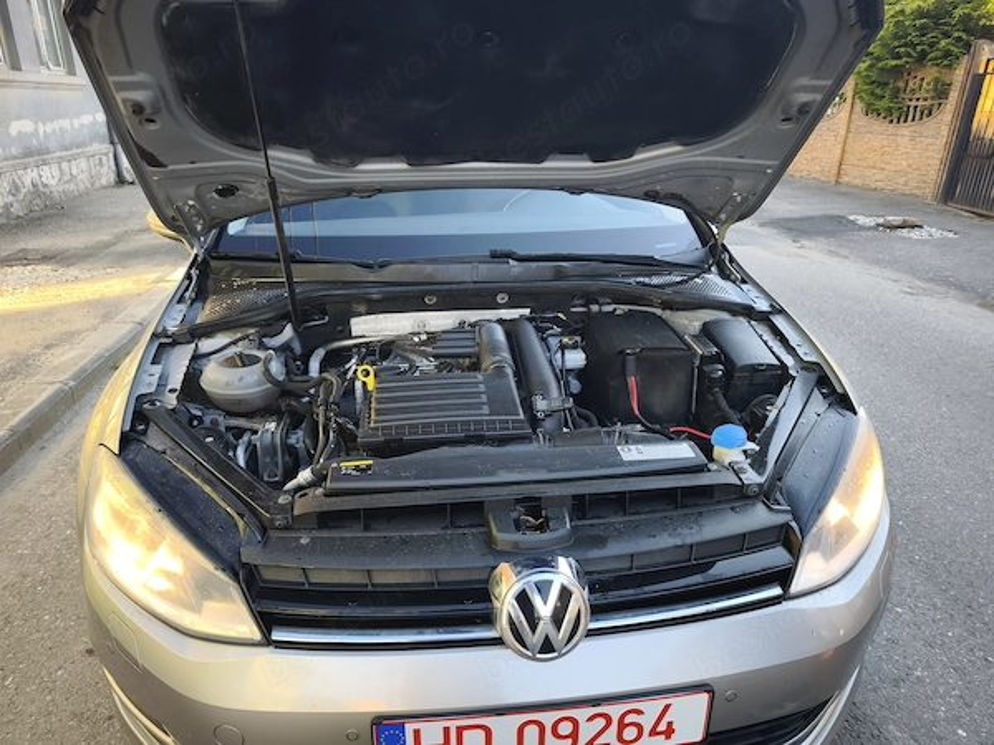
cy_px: 372
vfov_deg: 58.9
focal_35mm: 23
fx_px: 660
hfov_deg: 73.9
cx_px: 497
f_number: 1.6
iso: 64
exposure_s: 1/100
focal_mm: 6.57
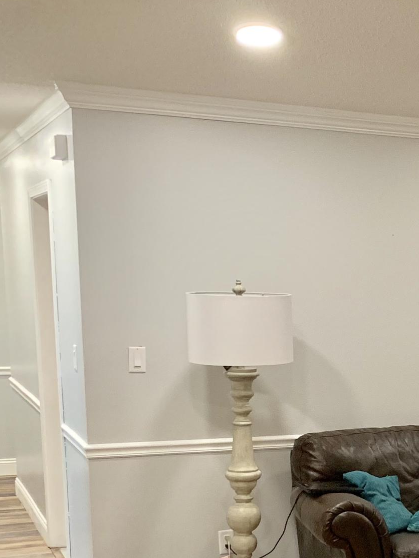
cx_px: 589
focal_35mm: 70
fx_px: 1129
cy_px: 493
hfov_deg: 19.0
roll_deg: -1.3
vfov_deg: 26.9
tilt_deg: -10.3
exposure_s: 1/60
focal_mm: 4.25
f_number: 1.8
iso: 250
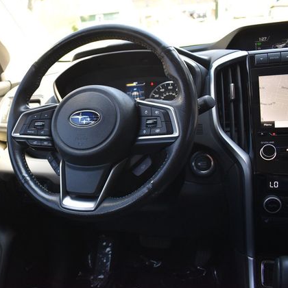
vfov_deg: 47.2
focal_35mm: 35
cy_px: 145
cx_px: 82
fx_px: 329
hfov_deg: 46.0
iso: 800
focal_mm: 18
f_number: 3.5
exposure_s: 1/200
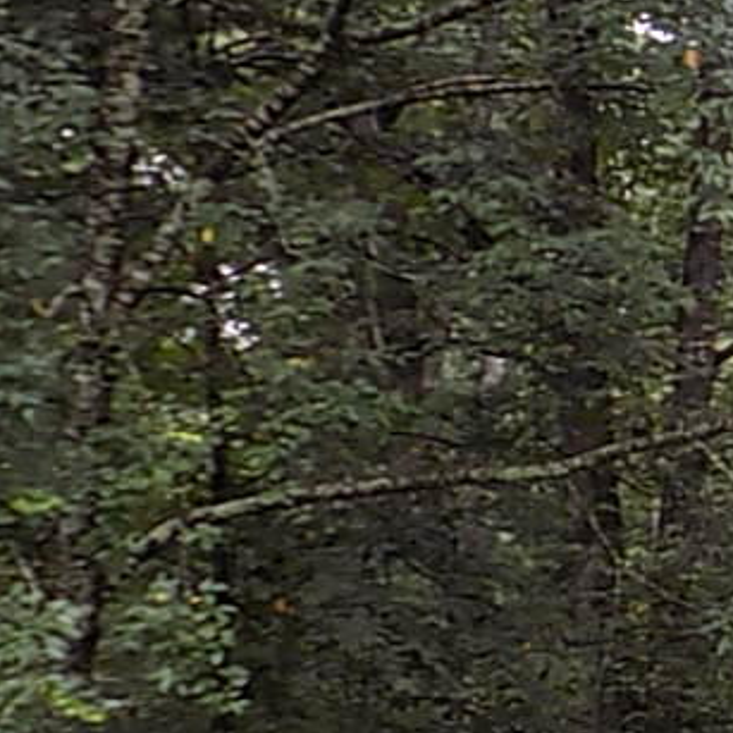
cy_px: 1062
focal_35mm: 138
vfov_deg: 12.1
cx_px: 1600
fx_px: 3306
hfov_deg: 11.1
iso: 80
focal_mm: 5.3
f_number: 3.3
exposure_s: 1/40
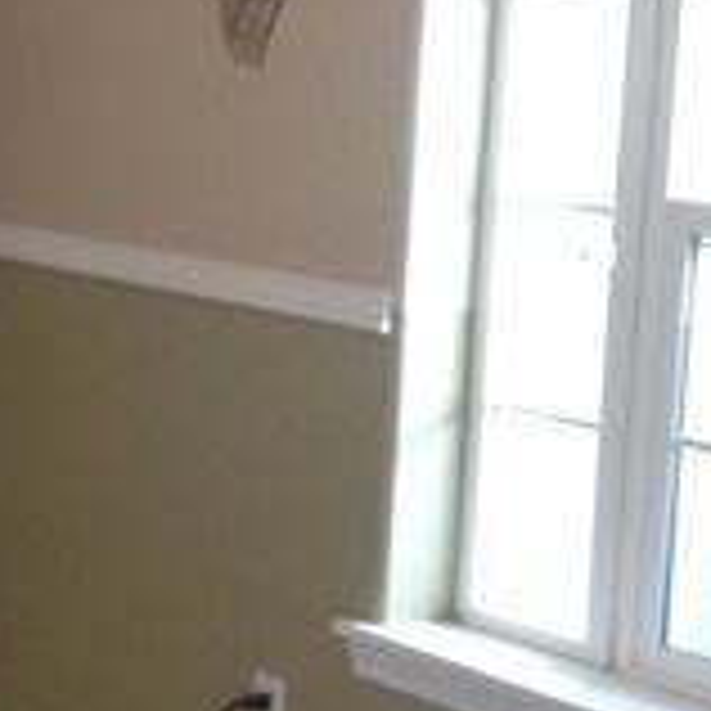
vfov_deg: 14.8
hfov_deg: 13.5
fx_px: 2742
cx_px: -486
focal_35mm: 118
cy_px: 256
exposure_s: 1/25
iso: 100
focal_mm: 3.3
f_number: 2.4
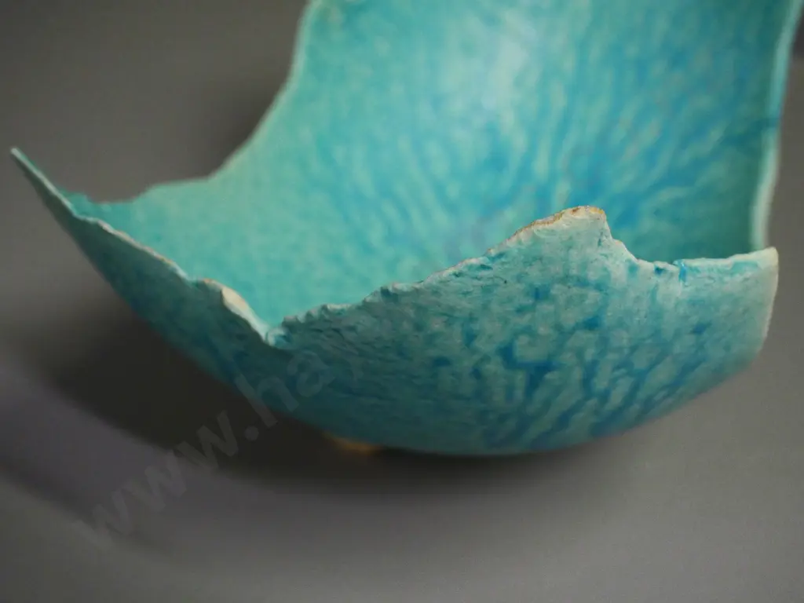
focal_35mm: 46
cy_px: 302
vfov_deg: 31.5
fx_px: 1068
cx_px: 402
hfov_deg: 41.2
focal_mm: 23
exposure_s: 1/200
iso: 3200
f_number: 5
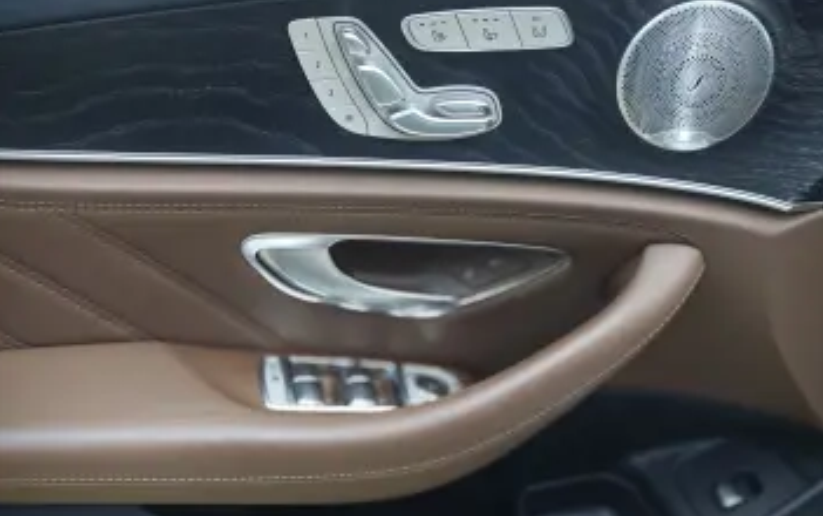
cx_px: 410
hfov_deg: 51.5
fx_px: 853
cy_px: 246
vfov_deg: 33.6
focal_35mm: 38
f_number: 1.4
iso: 50
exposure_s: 1/110
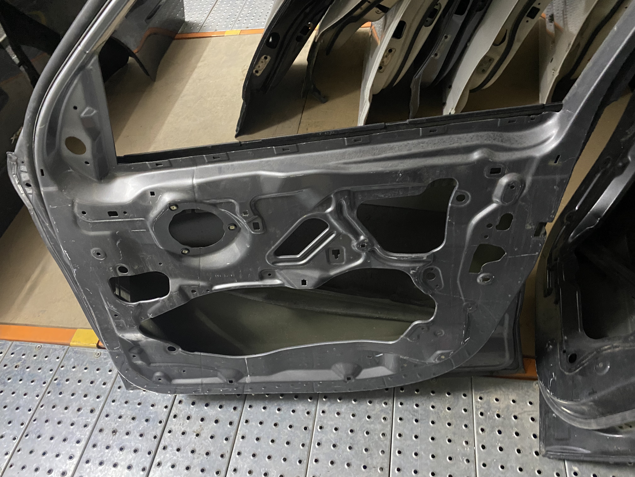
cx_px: 318
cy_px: 238
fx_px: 477
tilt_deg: -49.3
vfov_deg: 53.1
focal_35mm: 26
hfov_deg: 67.3
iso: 800
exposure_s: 1/25
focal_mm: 4.25
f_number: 1.8
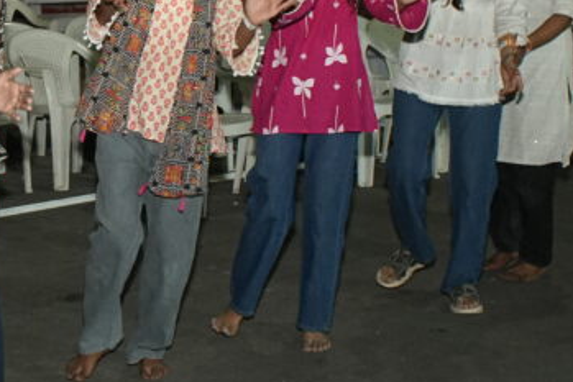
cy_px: 20
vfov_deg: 15.3
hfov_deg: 22.6
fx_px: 1401
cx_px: 59
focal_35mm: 88
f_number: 5.6
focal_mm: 30
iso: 3200
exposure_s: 1/160
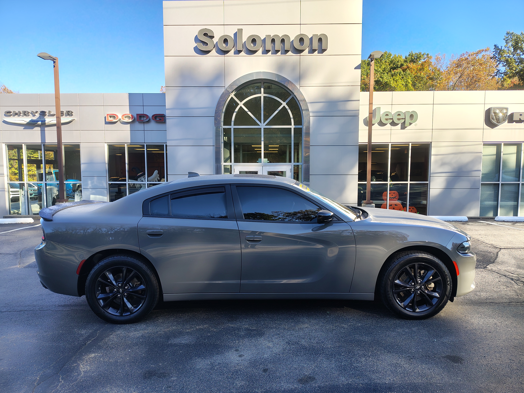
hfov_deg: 71.6
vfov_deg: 56.8
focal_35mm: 24
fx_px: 363
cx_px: 262
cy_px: 196
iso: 100
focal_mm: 5.56
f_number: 1.8
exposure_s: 1/267
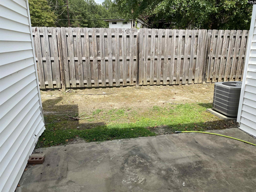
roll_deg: -0.3
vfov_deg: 53.1
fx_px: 192
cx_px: 128
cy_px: 96
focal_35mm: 26
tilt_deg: -13.9
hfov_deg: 67.3
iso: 32
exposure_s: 1/1395
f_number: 1.8
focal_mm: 4.25
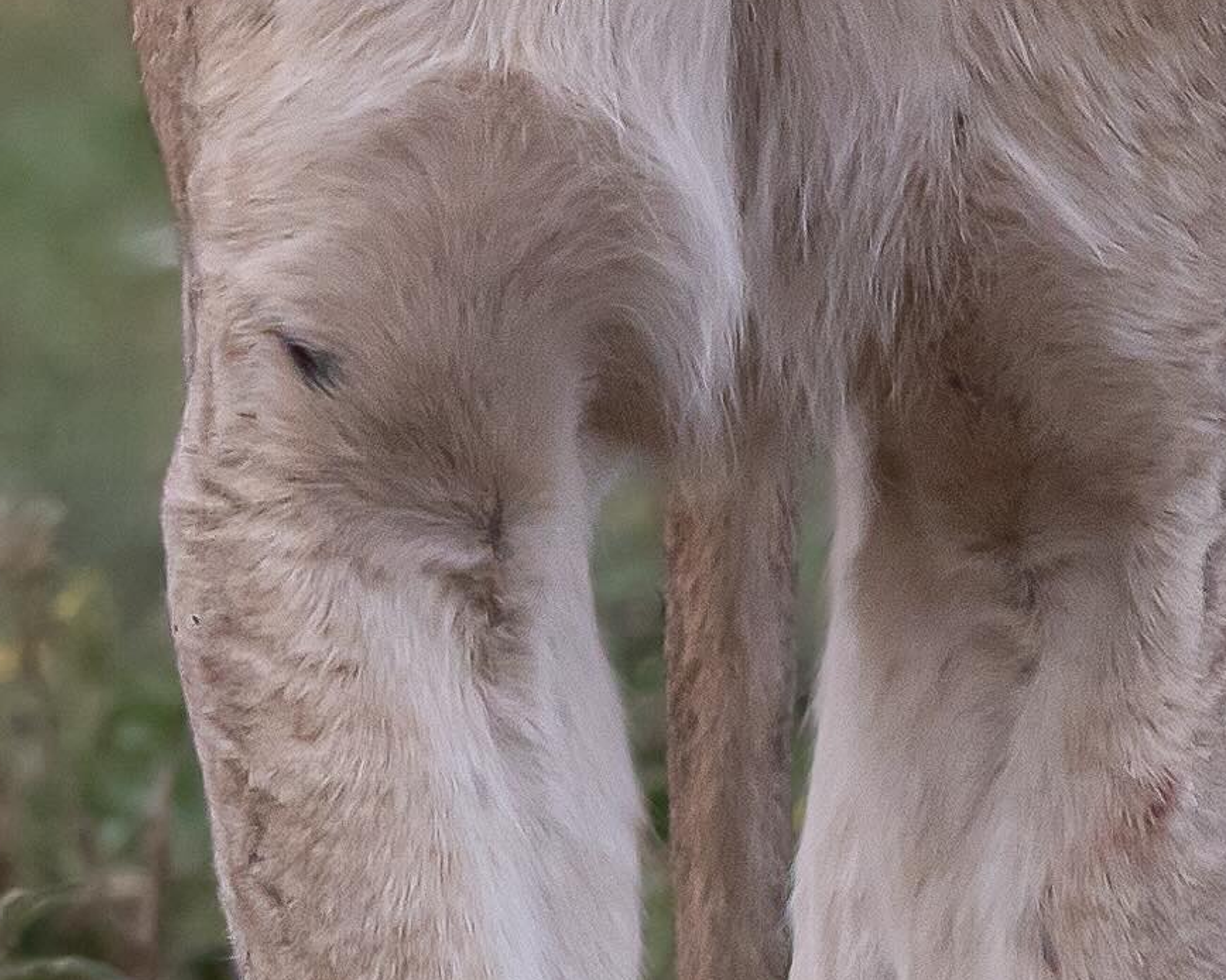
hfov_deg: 0.5
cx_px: 1107
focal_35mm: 4137
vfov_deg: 0.4
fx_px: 150077
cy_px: -538
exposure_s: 1/640
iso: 2000
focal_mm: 546
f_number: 9
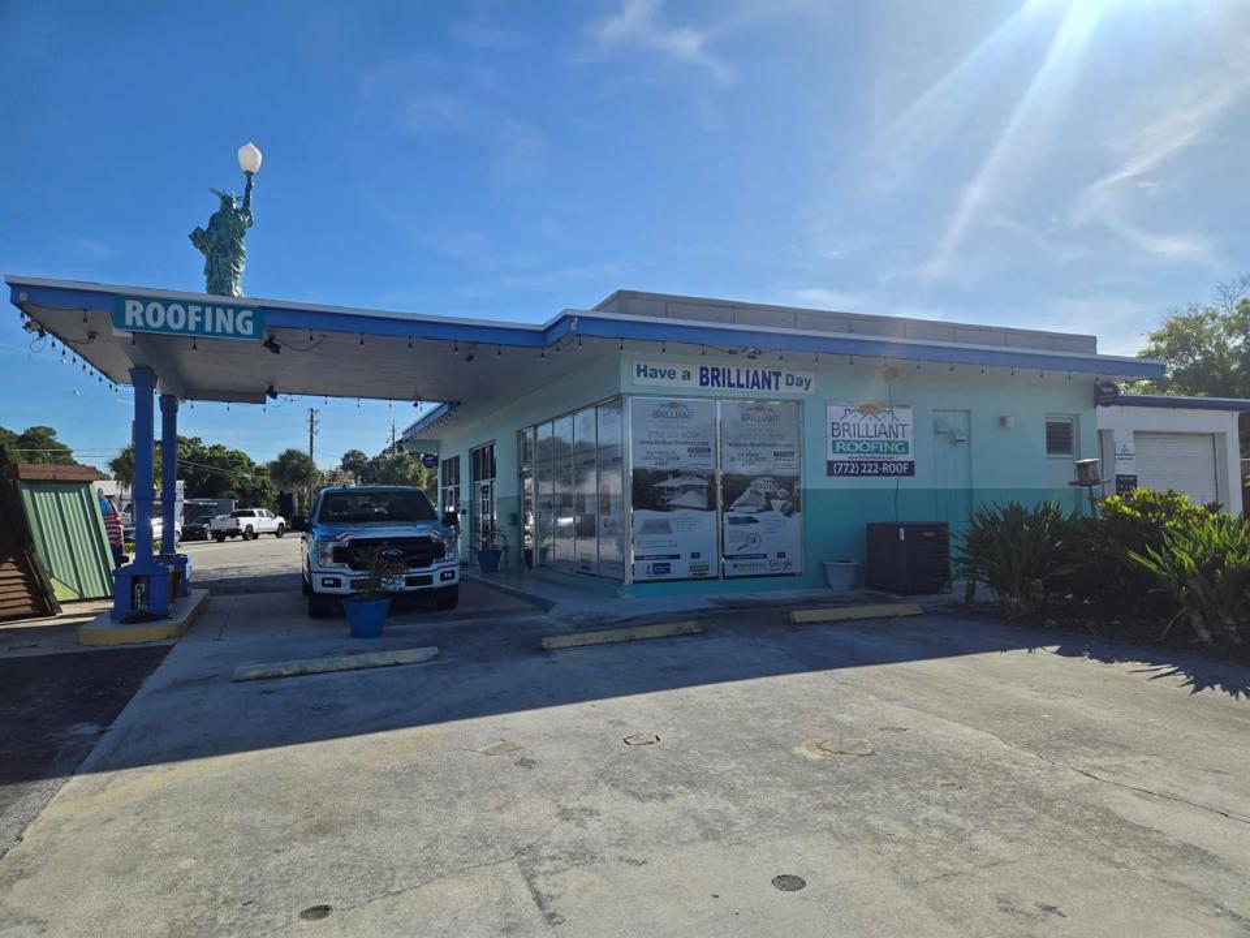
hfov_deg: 73.9
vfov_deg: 58.9
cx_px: 625
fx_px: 831
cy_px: 469
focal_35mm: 23
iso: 25
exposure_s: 1/3768
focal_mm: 5.4
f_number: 1.8
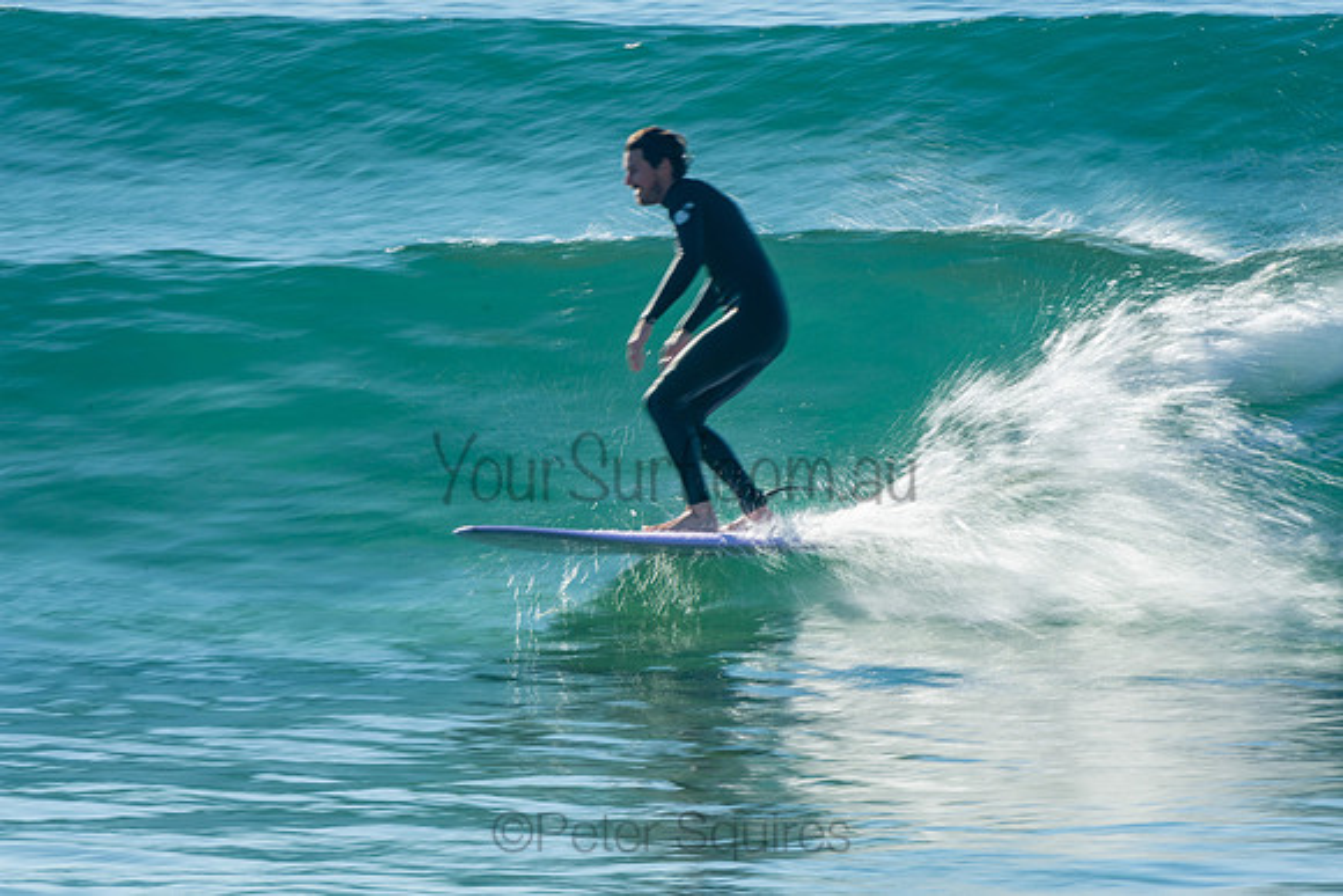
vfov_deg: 2.3
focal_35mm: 600
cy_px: 448
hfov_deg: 3.4
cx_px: 672
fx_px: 22388
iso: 100
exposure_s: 1/30
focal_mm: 400
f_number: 20
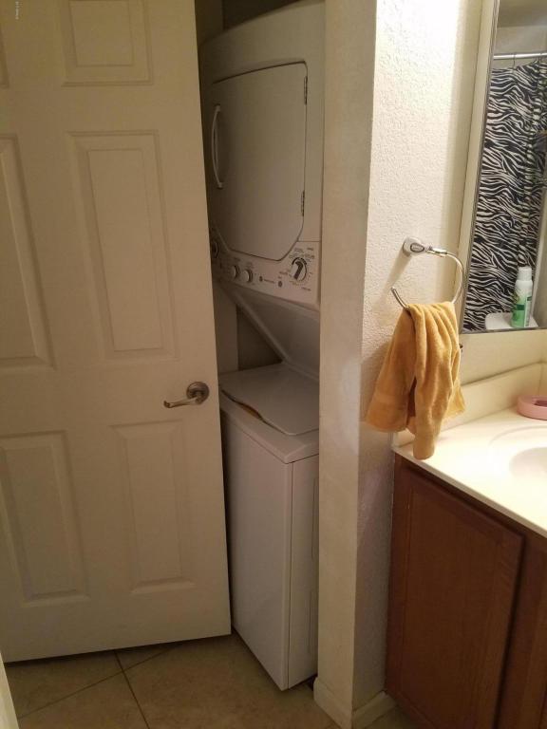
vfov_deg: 67.3
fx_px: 548
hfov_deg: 53.1
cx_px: 274
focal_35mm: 26
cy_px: 364
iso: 200
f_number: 1.7
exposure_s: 1/60
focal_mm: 4.2
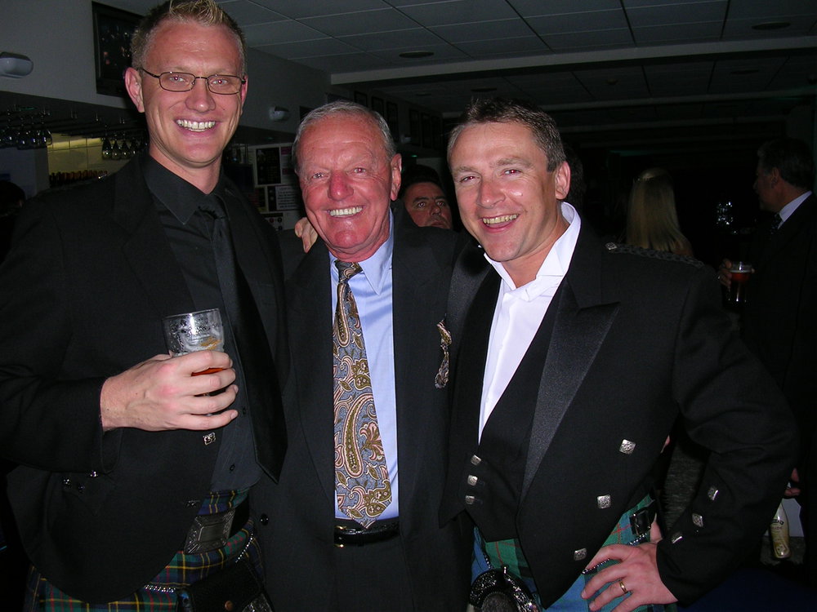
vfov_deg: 37.7
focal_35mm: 38
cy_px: 306
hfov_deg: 49.0
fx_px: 897
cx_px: 408
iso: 50
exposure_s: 1/60.1
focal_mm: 5.8
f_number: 2.8
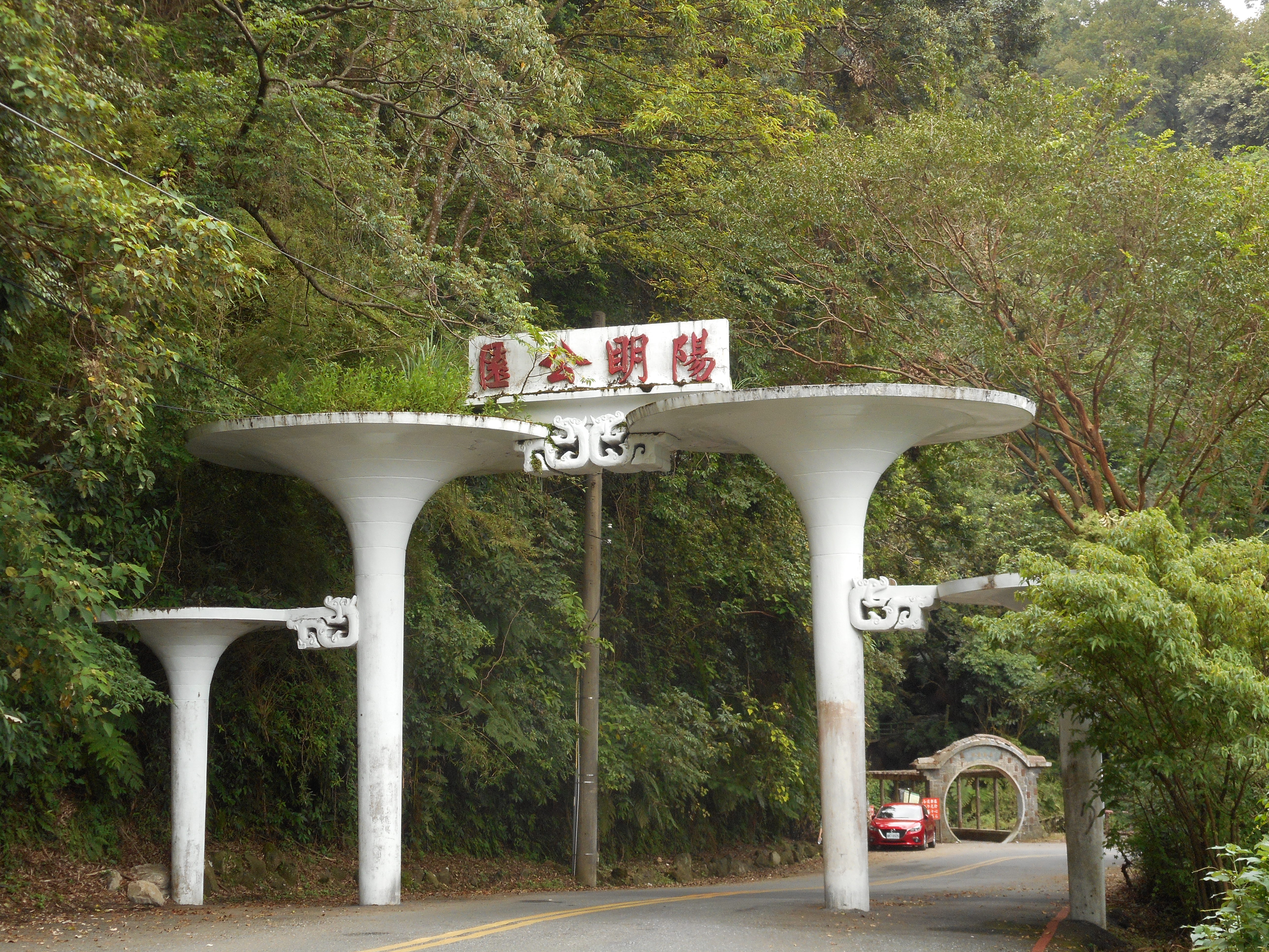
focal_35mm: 59
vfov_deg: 24.8
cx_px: 634
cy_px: 476
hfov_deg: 32.7
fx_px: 2163
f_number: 5.1
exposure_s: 1/60
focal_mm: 10.5
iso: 140
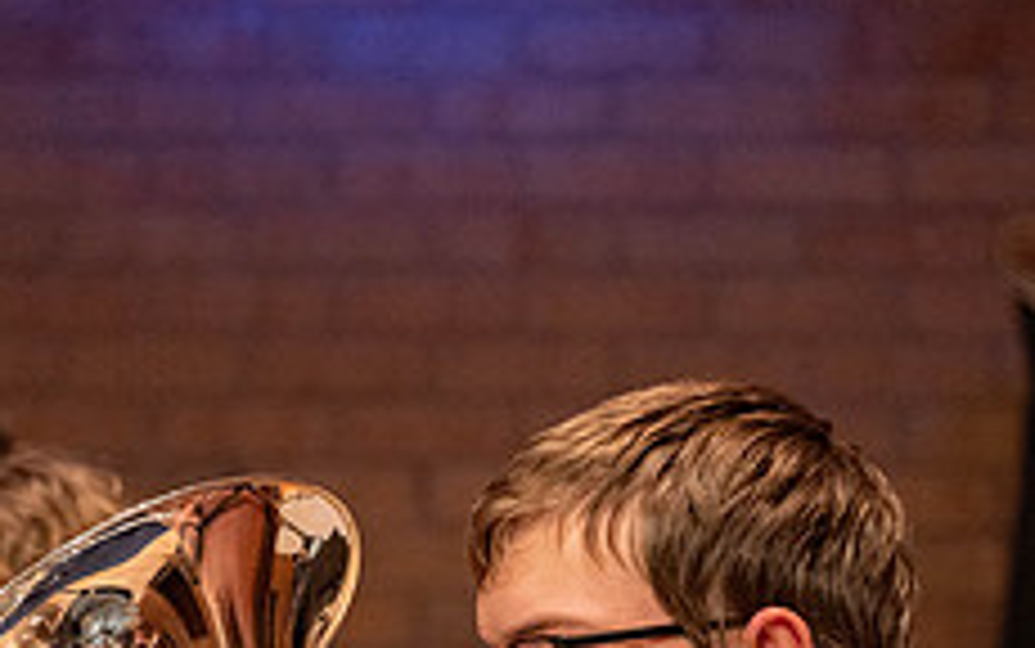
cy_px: 769
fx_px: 6011
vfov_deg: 6.1
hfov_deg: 9.8
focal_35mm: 213
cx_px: 536
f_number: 2.8
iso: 1250
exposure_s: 1/800
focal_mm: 70
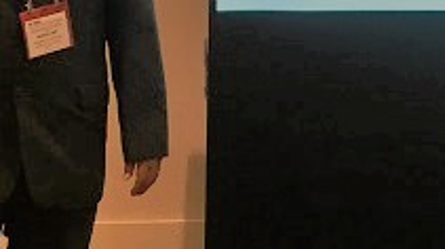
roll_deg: -1.0
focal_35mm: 150
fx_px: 1767
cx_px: 245
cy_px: -19
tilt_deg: -6.4
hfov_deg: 14.3
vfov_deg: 8.0
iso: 32
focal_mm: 4.15
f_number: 2.2
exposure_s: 1/30
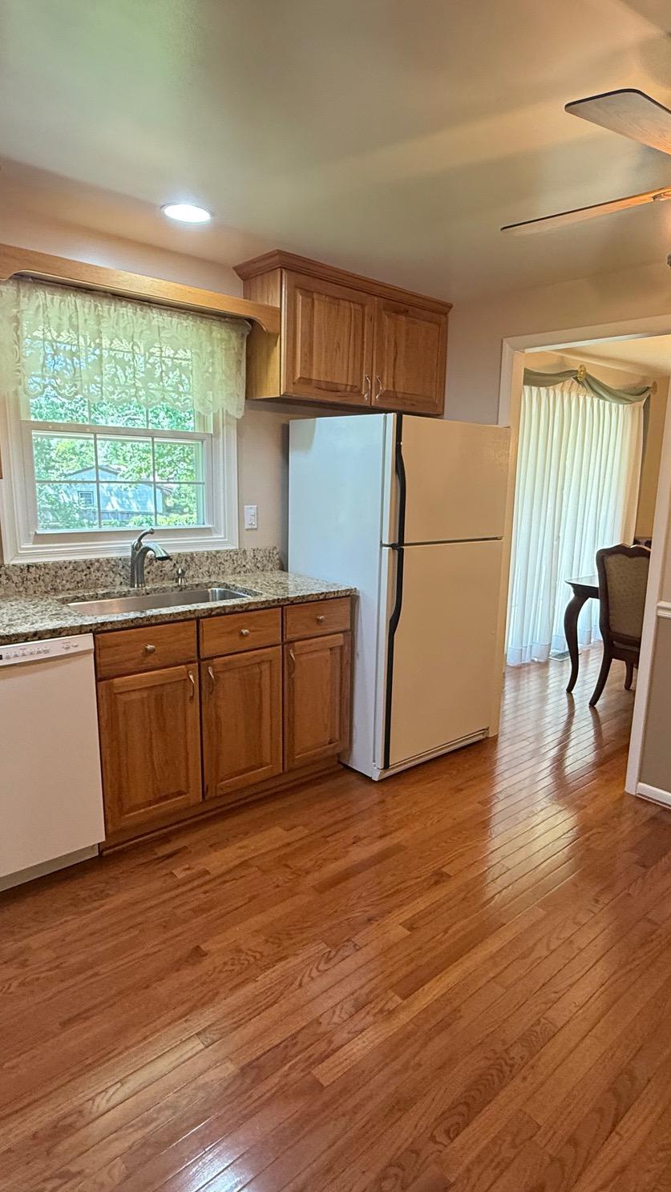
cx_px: 391
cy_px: 603
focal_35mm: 21
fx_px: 664
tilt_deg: -11.0
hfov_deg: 53.4
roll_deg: -2.1
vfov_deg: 83.8
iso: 200
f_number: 2.2
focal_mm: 2.22
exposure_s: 1/60
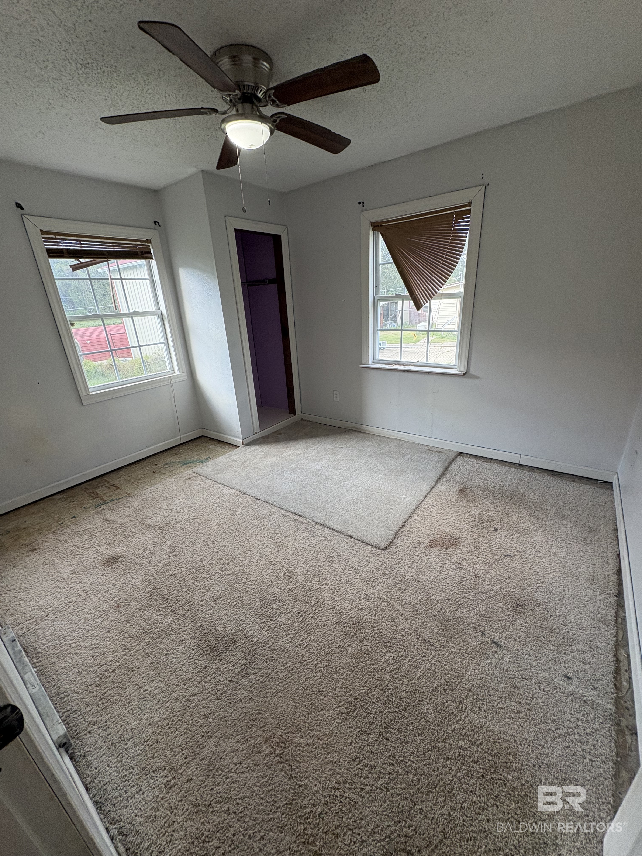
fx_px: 346
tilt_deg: -20.1
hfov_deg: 85.7
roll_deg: +3.7
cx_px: 321
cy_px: 428
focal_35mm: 14
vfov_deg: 102.1
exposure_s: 1/120
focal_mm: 2.22
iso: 125
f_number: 2.2
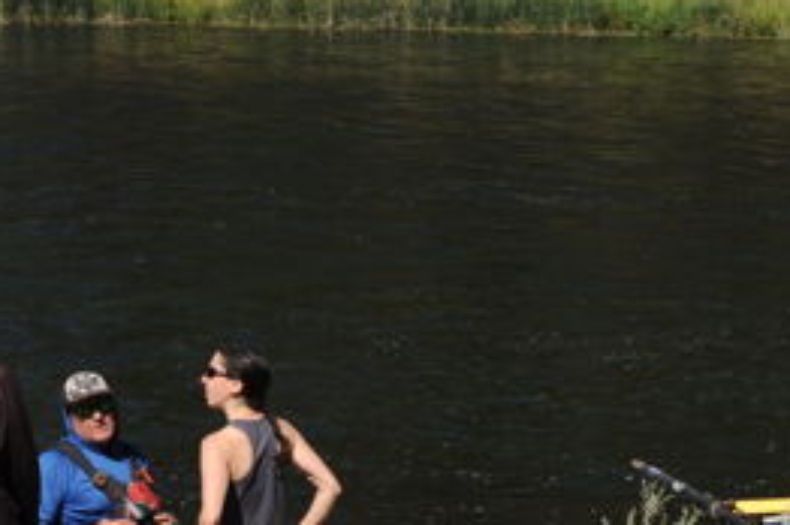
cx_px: 853
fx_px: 2345
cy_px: 603
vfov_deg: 12.5
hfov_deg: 18.4
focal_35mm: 107
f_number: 9
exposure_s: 1/500
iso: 200
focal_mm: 35
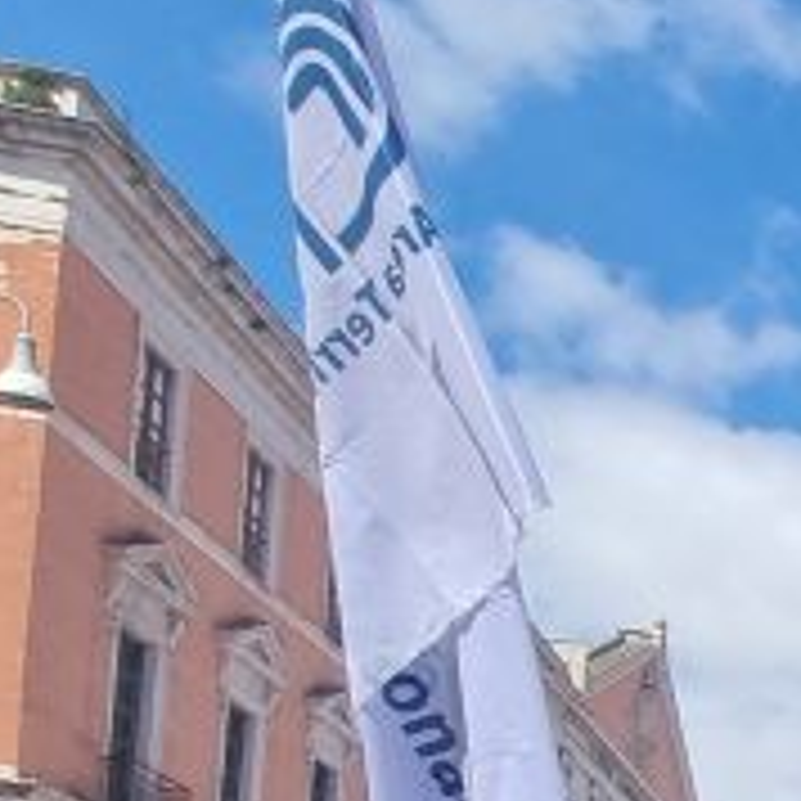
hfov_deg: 16.6
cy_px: 1125
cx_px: 1746
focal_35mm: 66
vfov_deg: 22.4
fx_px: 1728
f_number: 2.2
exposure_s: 1/1592
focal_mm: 2.2
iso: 50
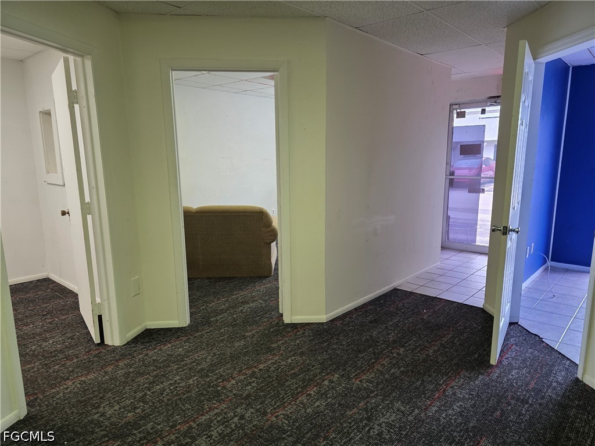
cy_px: 223
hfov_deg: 73.9
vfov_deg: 58.9
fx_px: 395
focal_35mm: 23
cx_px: 298
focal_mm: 6.3
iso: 160
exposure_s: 1/120
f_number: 1.7
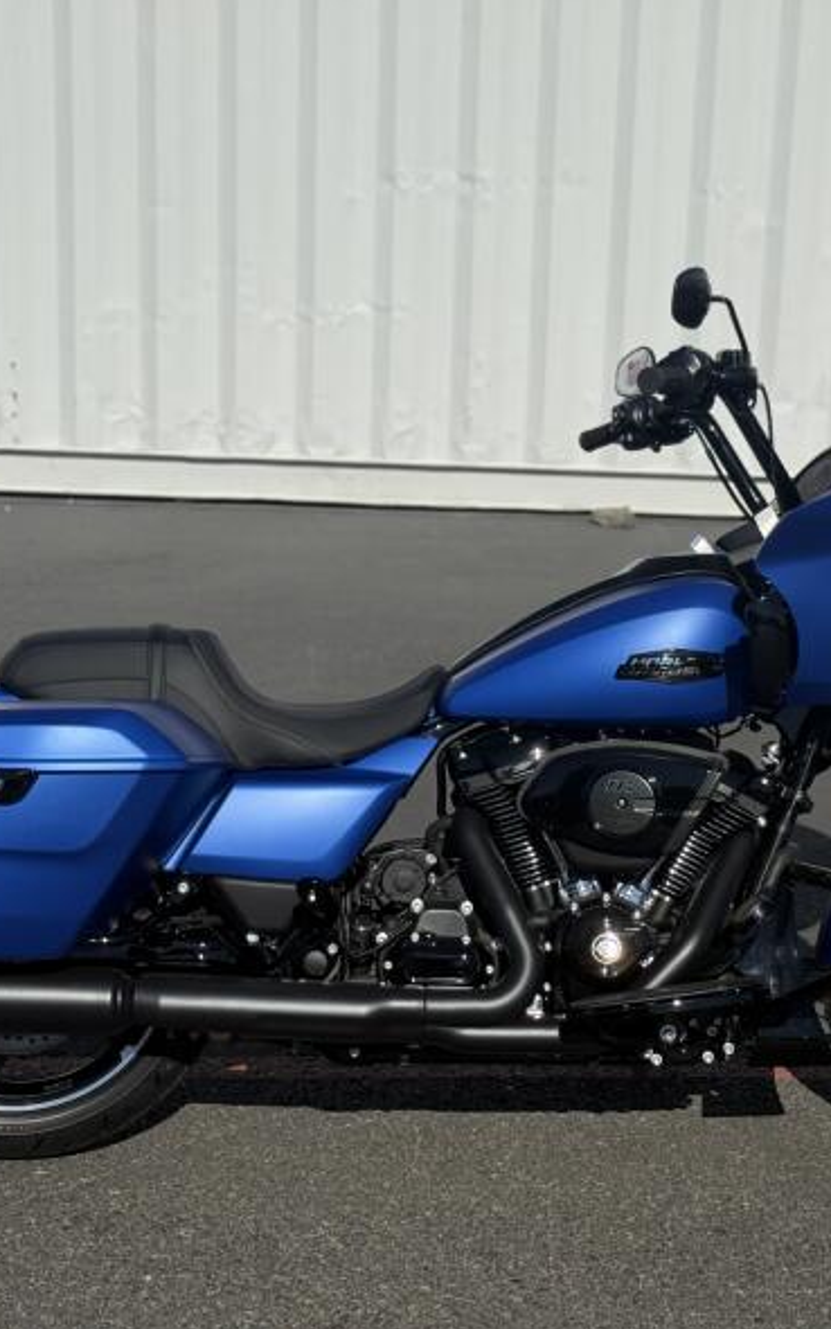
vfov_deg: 29.8
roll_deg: -3.2
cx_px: 545
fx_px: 2499
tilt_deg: -15.6
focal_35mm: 69
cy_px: 667
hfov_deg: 18.8
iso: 80
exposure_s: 1/11364
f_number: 1.78
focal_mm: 6.76
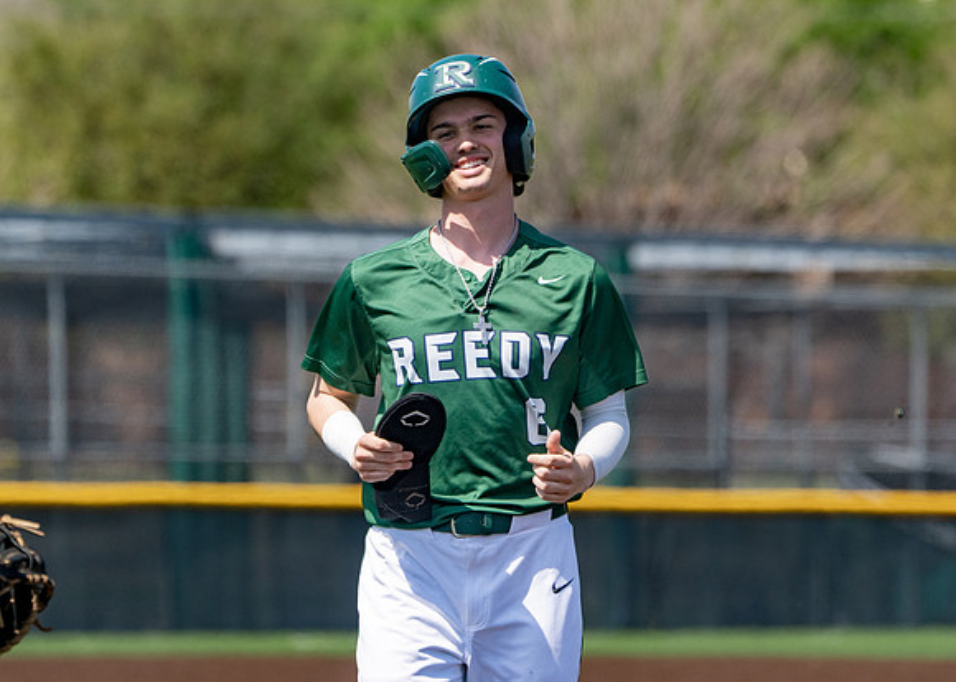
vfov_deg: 3.2
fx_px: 12392
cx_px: 493
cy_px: 365
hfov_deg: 4.4
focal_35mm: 457
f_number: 8
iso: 800
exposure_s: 1/2500
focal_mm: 375
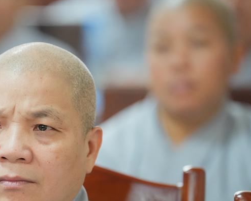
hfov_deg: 4.2
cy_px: 177
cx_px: 1
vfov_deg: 3.4
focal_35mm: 456
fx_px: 3387
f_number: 2.8
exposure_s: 1/125
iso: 4000
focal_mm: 200
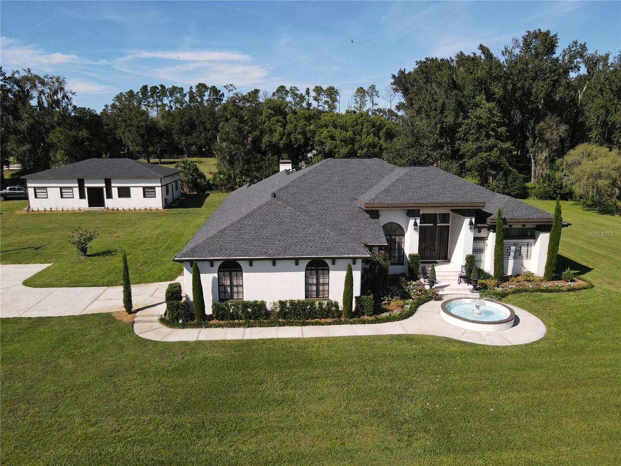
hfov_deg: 71.6
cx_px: 310
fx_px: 431
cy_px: 233
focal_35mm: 24
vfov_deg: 56.8
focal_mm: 4.5
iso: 110
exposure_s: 1/725
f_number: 2.8
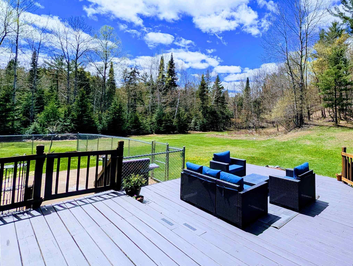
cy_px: 111
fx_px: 184
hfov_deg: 81.6
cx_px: 260
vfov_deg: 71.2
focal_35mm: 18
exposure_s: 1/8333
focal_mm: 2.02
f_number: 1.7
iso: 55
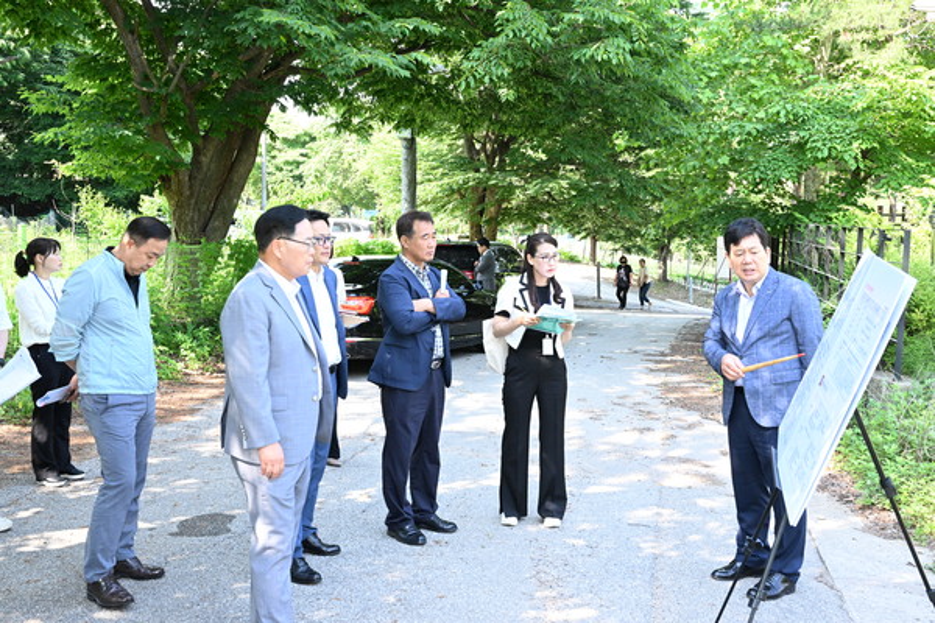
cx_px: 468
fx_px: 909
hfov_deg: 54.4
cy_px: 312
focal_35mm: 35
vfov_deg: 37.9
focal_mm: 35
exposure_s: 1/250
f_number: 8
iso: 1600
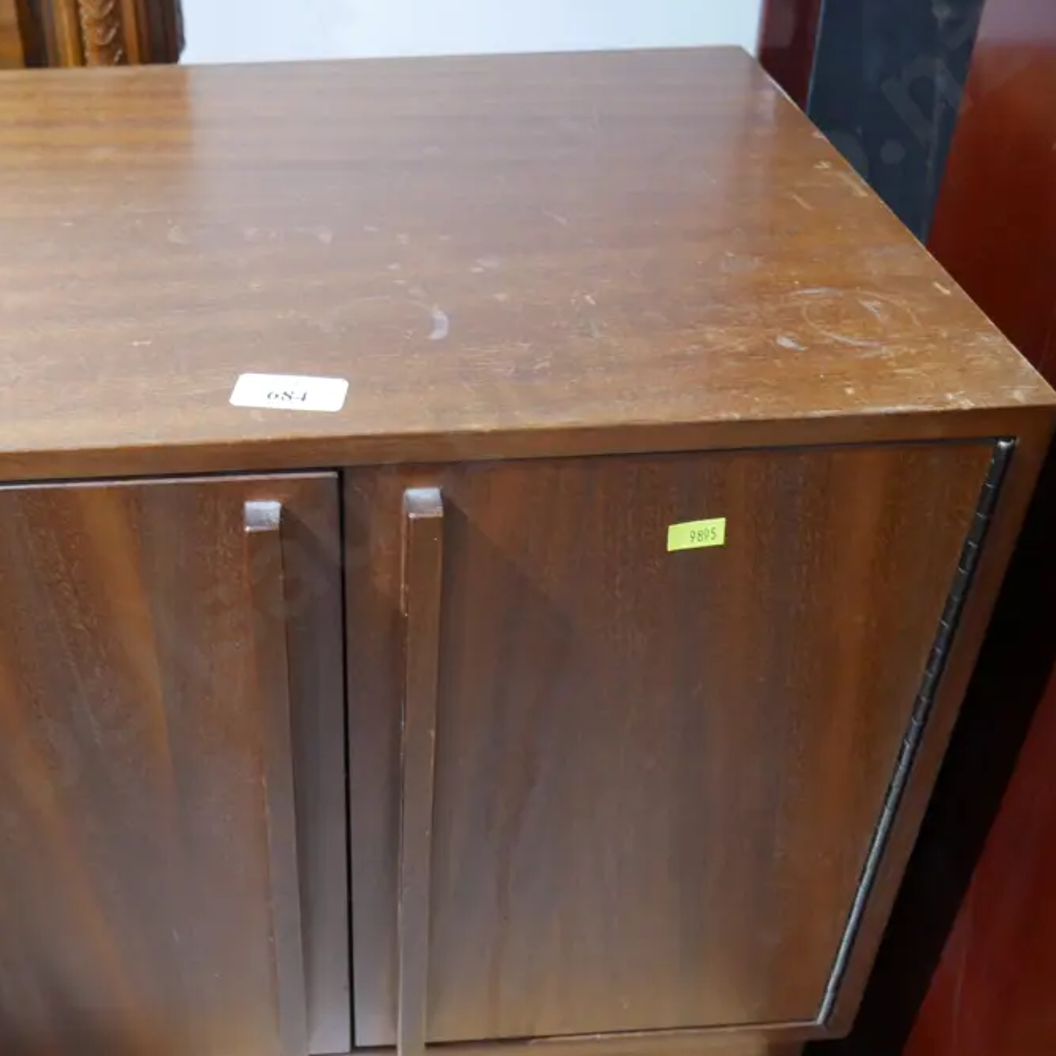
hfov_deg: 43.3
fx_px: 1312
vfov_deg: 43.9
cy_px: 519
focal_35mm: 38
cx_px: 361
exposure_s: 1/60
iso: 1600
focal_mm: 14
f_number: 3.5
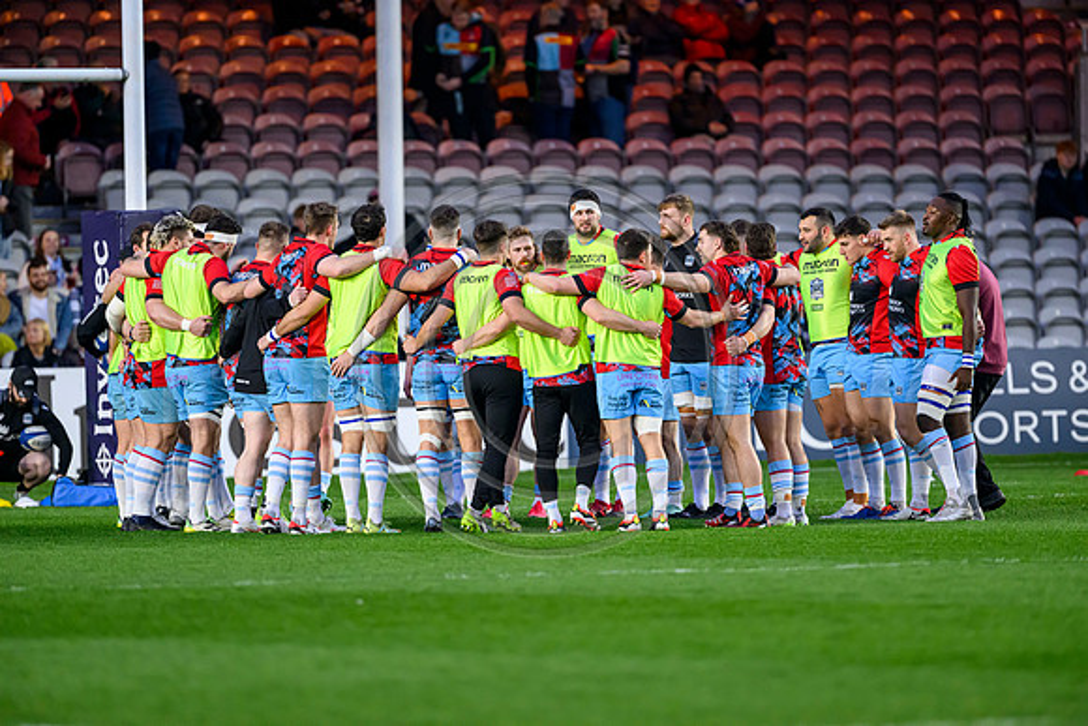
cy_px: 363
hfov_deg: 5.2
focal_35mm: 400
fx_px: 12091
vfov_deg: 3.4
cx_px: 544
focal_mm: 400
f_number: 3.5
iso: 5000
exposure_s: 1/1600
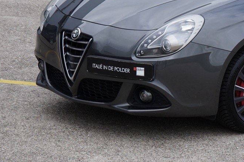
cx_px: 234
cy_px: 55
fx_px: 1382
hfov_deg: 10.0
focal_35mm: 204
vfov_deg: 6.7
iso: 125
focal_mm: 70
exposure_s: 1/160
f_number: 5.6
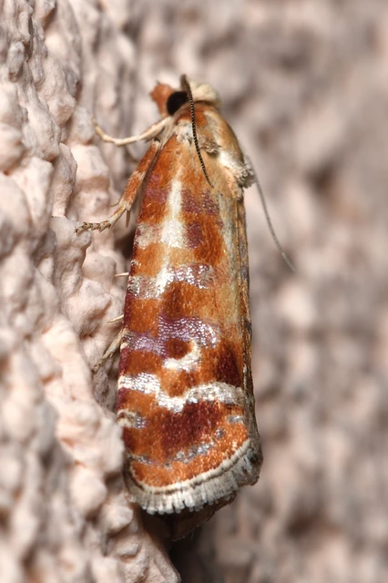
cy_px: 292
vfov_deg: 9.2
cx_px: 194
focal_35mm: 225
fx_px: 3641
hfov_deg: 6.1
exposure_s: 1/250
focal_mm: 150
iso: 100
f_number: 10
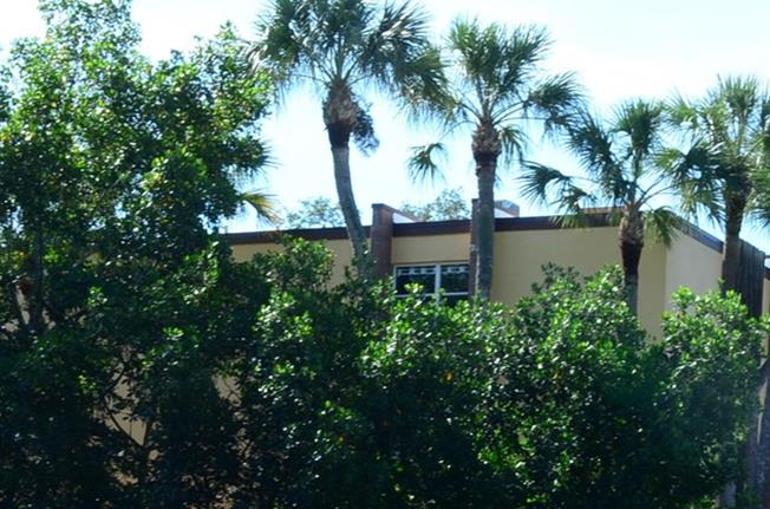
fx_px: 1728
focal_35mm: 81
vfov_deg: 16.4
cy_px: 531
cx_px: 813
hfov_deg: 23.8
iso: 125
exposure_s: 1/25
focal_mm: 22
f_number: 18
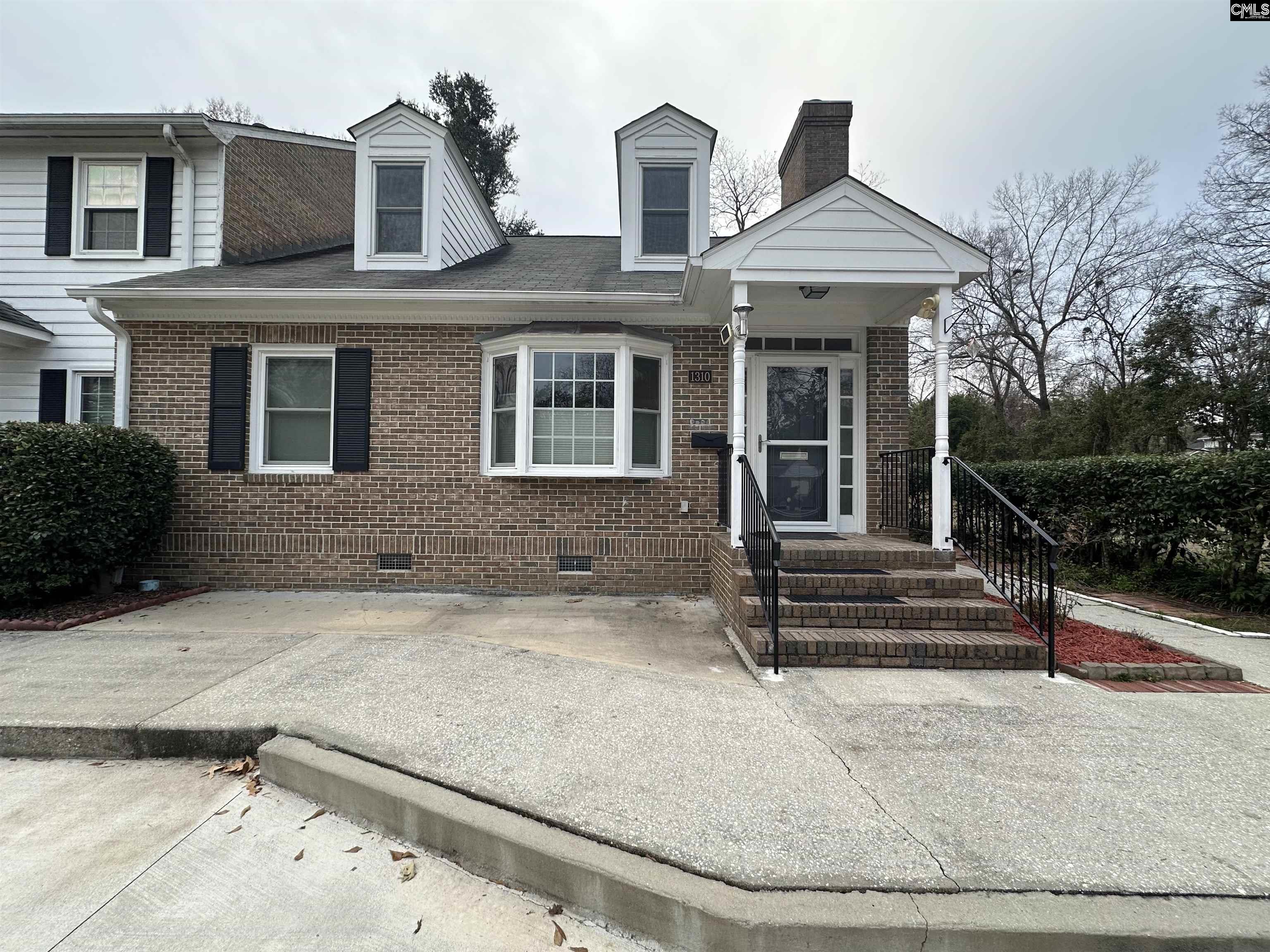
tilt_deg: +1.7
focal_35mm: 14
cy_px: 476
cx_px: 635
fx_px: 514
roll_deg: -0.4
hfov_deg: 102.1
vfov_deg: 85.7
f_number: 2.2
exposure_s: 1/99
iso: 64
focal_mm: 2.22
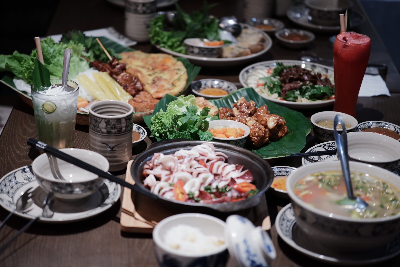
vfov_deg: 16.3
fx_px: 933
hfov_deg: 24.2
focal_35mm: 84
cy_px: 134
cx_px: 200
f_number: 1.7
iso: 800
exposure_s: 1/85
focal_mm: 56
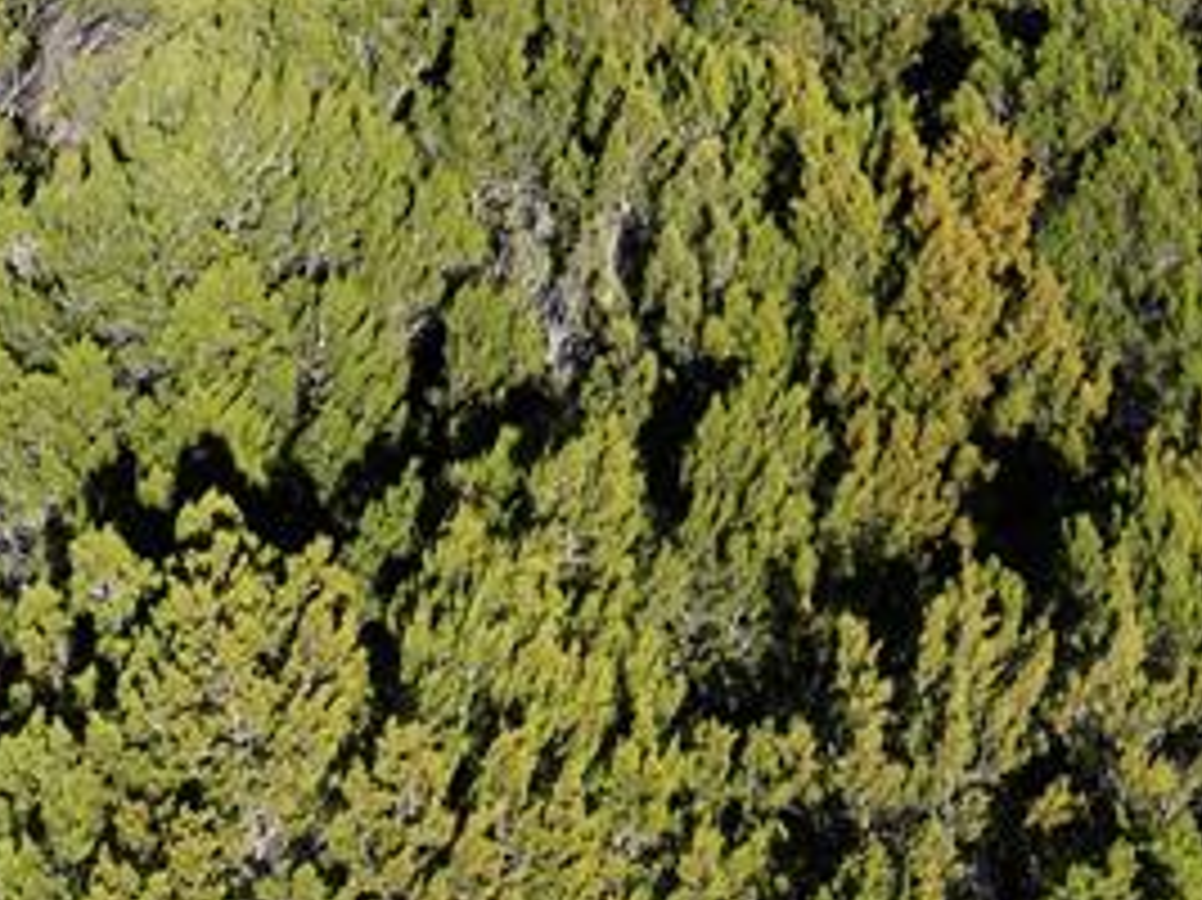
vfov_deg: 14.2
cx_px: 1229
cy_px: -709
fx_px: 3193
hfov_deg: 20.6
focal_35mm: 92
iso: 110
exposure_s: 1/2500
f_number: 2.8
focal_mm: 12.29
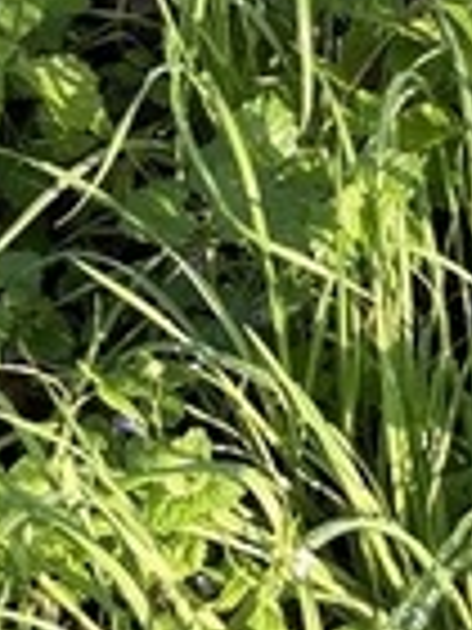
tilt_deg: -9.6
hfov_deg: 7.3
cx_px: -184
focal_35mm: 200
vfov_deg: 7.9
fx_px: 3636
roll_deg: +1.2
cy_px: -1530
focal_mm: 5.96
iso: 32
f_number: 1.6
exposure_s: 1/134
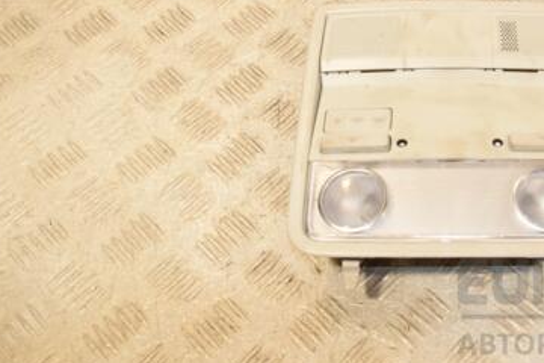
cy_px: 80
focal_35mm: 60
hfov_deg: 32.6
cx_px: 429
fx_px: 907
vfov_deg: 22.4
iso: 800
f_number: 7.1
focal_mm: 24
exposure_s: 1/200
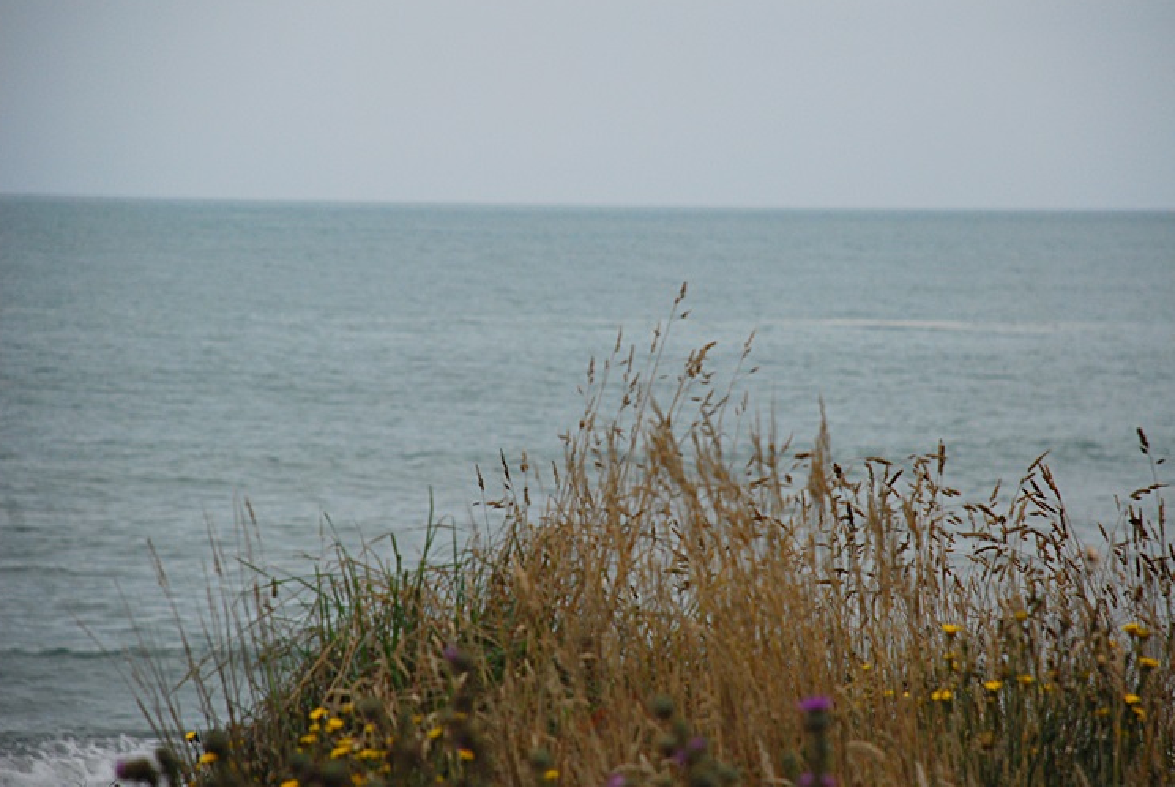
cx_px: 607
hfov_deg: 9.4
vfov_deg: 6.3
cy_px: 379
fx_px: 7110
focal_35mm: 218
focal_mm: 135
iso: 400
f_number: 5.6
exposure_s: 1/2000
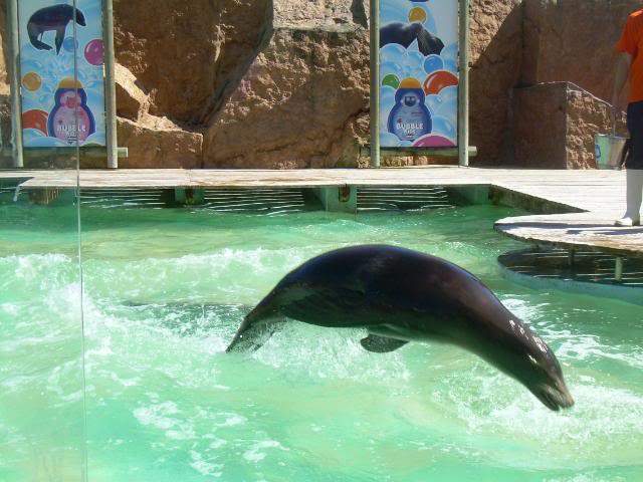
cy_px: 241
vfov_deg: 24.0
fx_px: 1133
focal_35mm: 61
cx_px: 322
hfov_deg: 31.7
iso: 50
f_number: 5.7
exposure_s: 1/229
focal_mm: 10.3
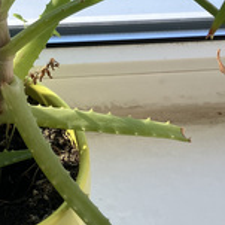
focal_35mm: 82
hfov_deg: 20.4
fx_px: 603
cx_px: -5
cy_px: -28
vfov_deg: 20.1
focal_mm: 3.99
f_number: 1.8
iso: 25
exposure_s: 1/142
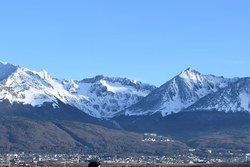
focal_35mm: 94
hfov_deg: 21.7
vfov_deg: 14.3
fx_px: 653
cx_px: 107
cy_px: 167
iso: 200
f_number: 9
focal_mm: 30
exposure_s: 1/320
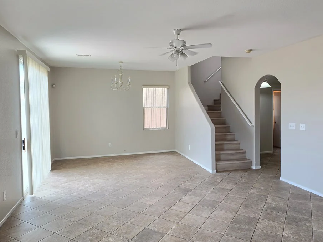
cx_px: 169
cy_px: 114
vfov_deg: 53.0
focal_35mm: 26
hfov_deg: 67.3
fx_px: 243
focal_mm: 6.25
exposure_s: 1/120
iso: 80
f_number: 1.7
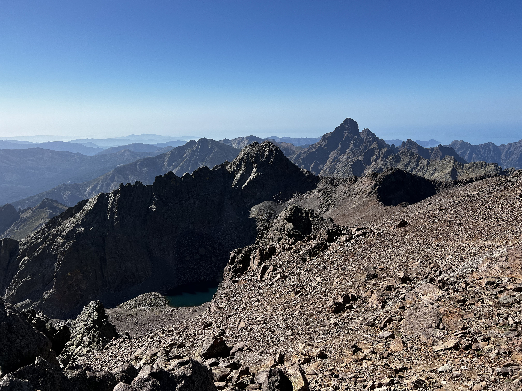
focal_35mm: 26
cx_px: 261
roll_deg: +1.7
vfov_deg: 53.1
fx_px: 392
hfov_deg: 67.3
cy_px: 196
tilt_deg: -12.0
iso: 50
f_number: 1.5
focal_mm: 5.7
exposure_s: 1/5319
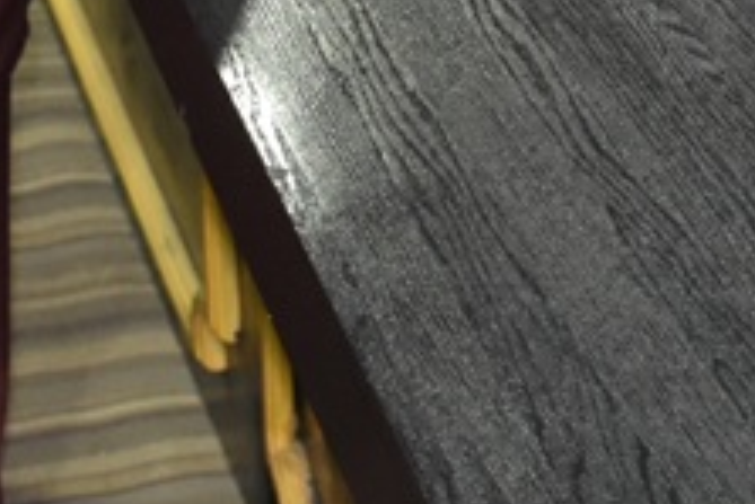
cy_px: -406
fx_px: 3043
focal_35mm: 145
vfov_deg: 9.1
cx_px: 945
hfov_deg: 13.7
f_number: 3.5
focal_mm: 18
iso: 1800
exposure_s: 1/60
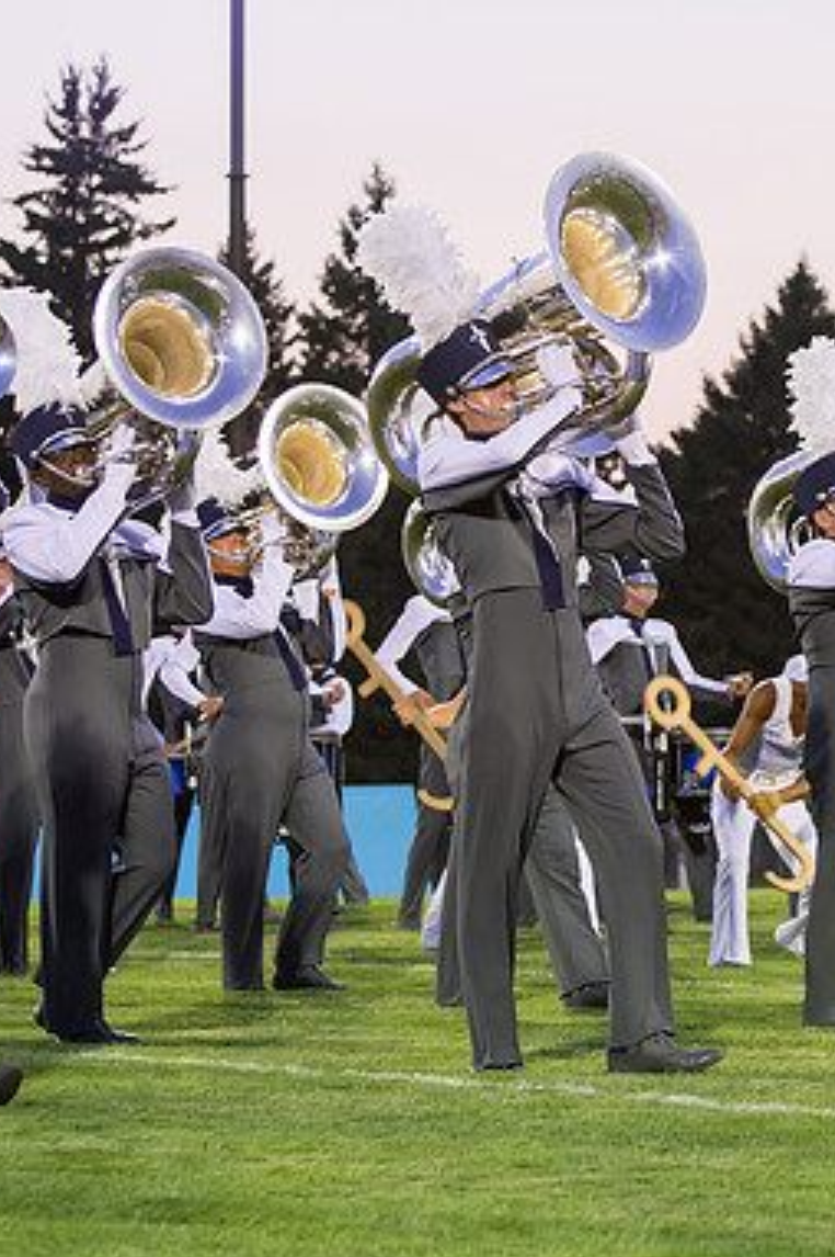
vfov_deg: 12.9
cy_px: 486
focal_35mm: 159
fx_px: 5541
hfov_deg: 8.6
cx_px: 630
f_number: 4.5
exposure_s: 1/200
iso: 1800
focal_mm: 82
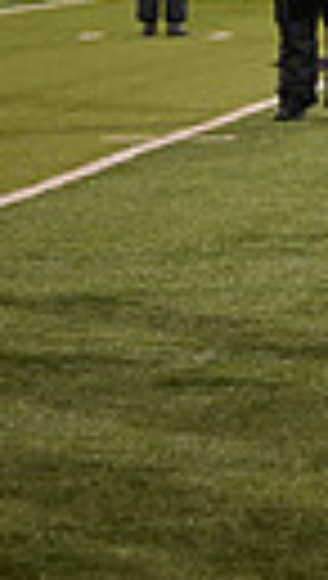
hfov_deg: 3.5
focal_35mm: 329
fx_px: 5064
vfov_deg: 6.5
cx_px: 1290
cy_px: -200
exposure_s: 1/800
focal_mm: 70
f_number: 2.8
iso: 4000
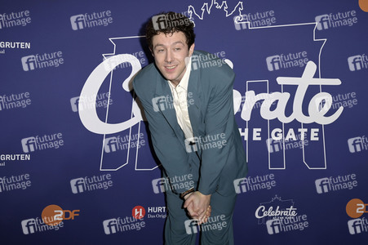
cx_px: 184
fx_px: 449
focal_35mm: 44
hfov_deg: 44.5
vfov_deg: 30.5
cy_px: 122
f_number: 5.6
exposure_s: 1/250
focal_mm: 44
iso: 500
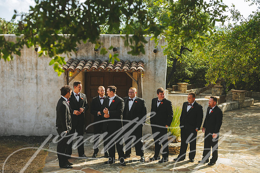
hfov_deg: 43.2
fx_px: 328
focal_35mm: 46
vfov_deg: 29.5
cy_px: 86
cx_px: 130
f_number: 3.5
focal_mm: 45
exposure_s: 1/1250
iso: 320
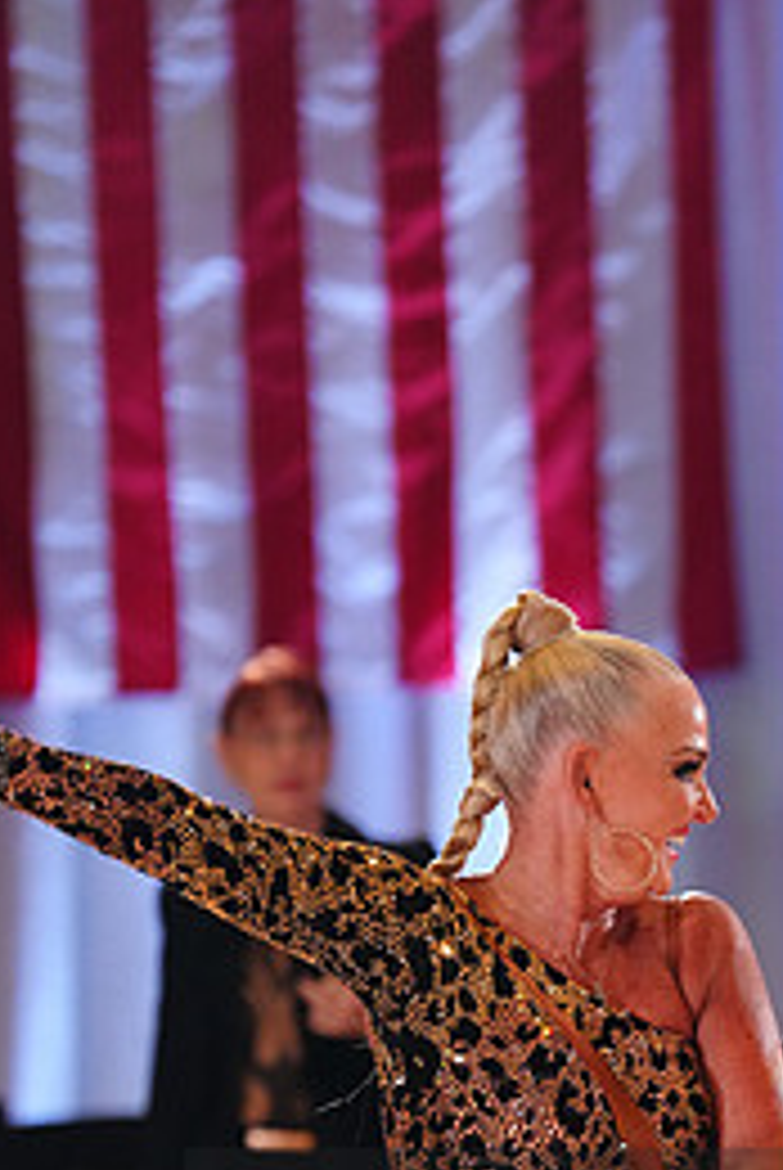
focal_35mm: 368
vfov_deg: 5.6
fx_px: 11973
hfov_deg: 3.7
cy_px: 1300
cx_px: 808
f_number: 3.2
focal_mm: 165
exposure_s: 1/640
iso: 3200
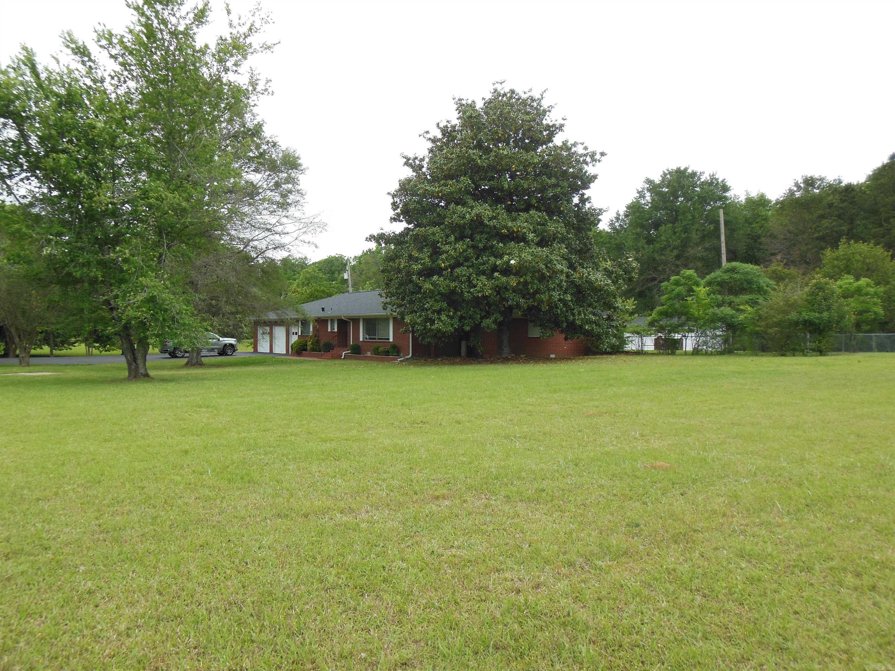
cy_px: 336
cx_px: 448
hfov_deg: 61.7
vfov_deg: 48.2
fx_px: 750
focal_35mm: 29
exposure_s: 1/400
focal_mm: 5.2
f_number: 3.3
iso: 125
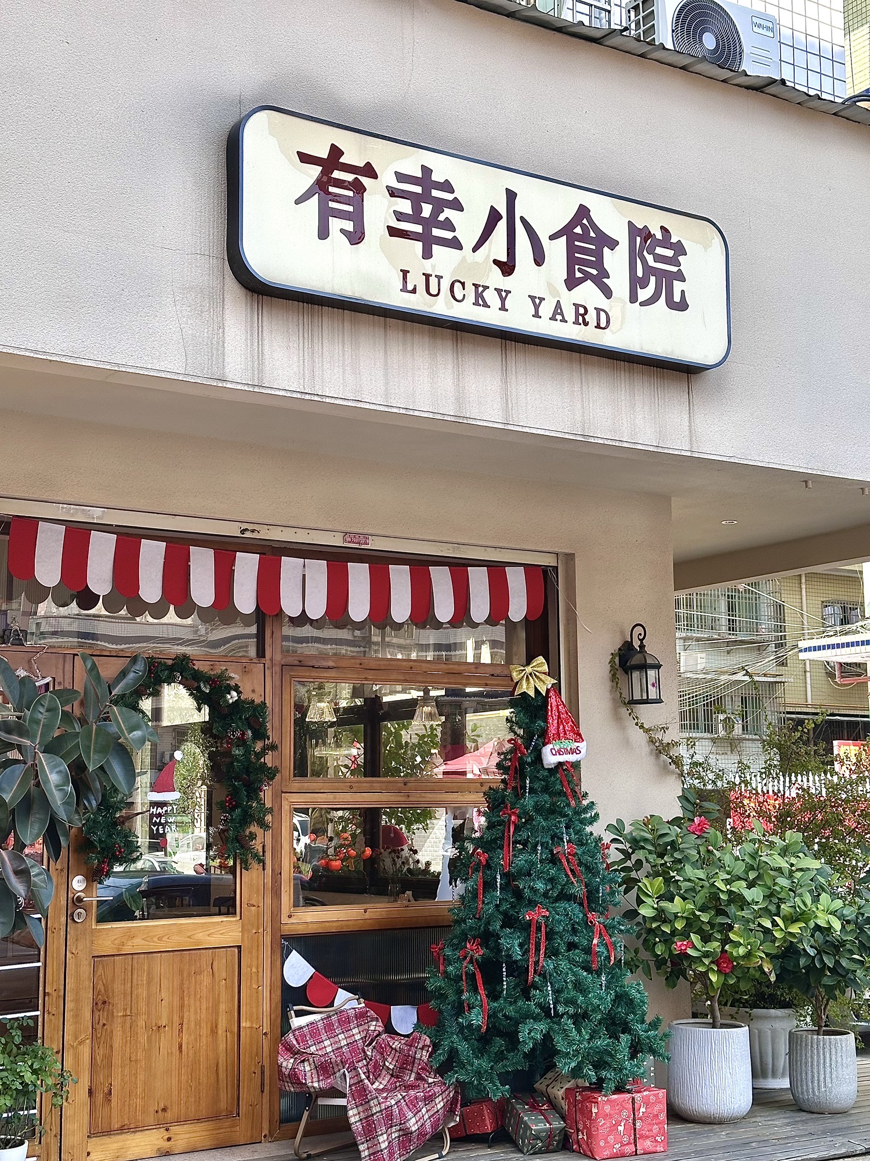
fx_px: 1609
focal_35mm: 48
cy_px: 580
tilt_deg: +8.1
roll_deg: -0.6
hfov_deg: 30.3
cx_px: 435
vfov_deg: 39.7
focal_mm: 6.86
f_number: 1.78
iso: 64
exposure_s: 1/612
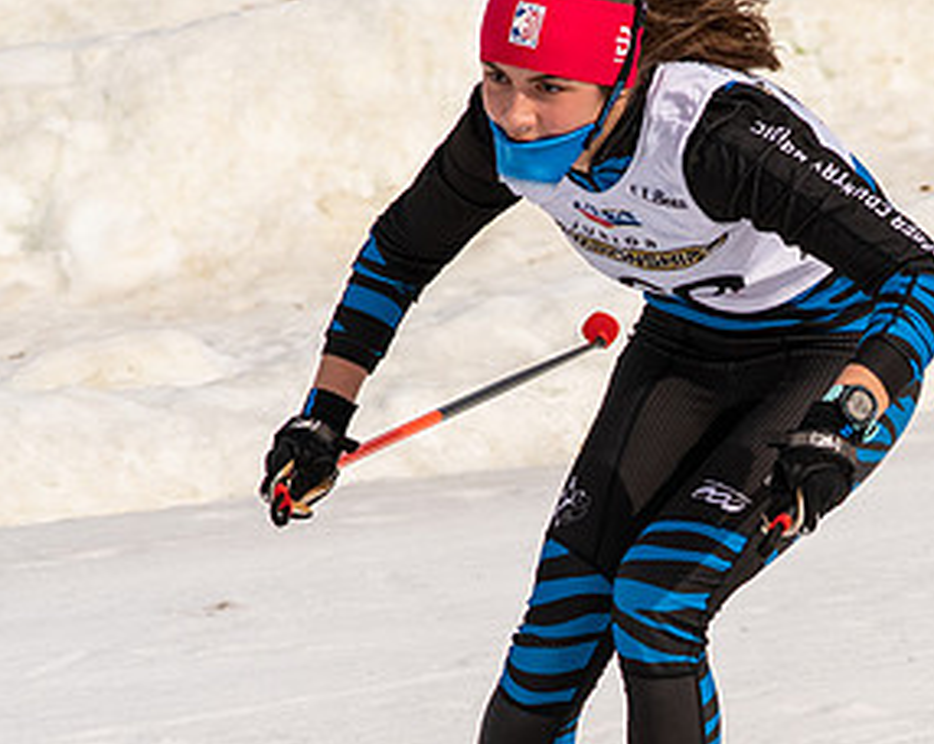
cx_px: 749
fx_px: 7812
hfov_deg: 6.8
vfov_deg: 5.5
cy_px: 542
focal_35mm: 283
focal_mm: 85
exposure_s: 1/2000
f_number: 7.1
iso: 400
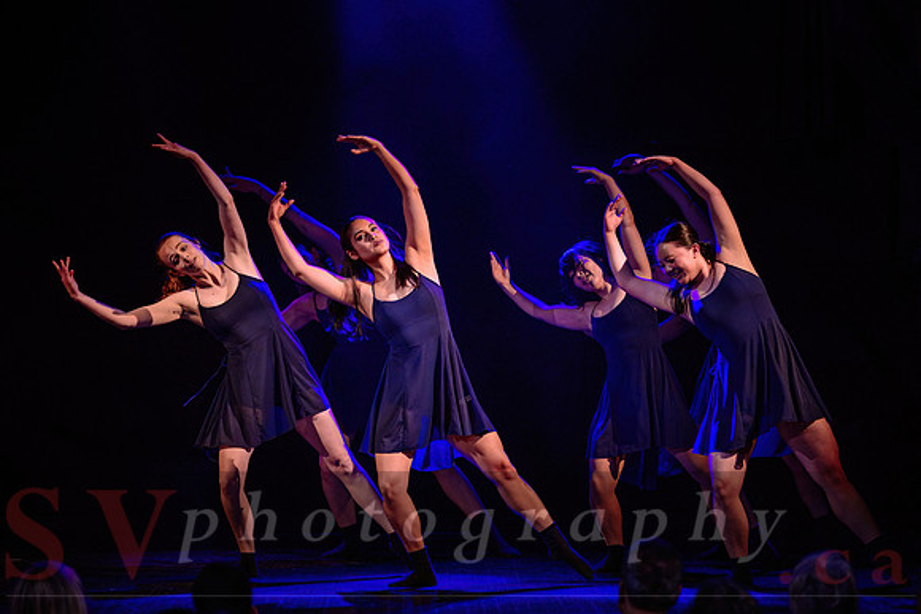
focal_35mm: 146
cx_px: 461
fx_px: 3747
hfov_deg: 14.0
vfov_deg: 9.4
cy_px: 254
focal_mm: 120
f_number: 2.8
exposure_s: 1/200
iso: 1600
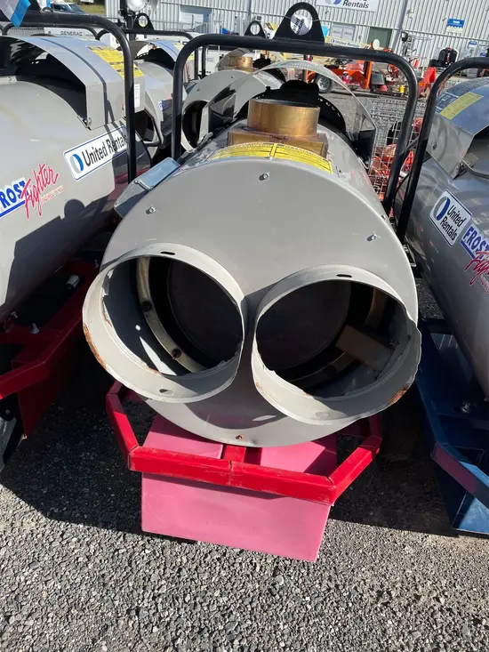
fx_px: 490
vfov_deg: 67.3
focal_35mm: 26
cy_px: 326
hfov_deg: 53.1
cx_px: 244
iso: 32
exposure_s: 1/2092
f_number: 1.6
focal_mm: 4.2
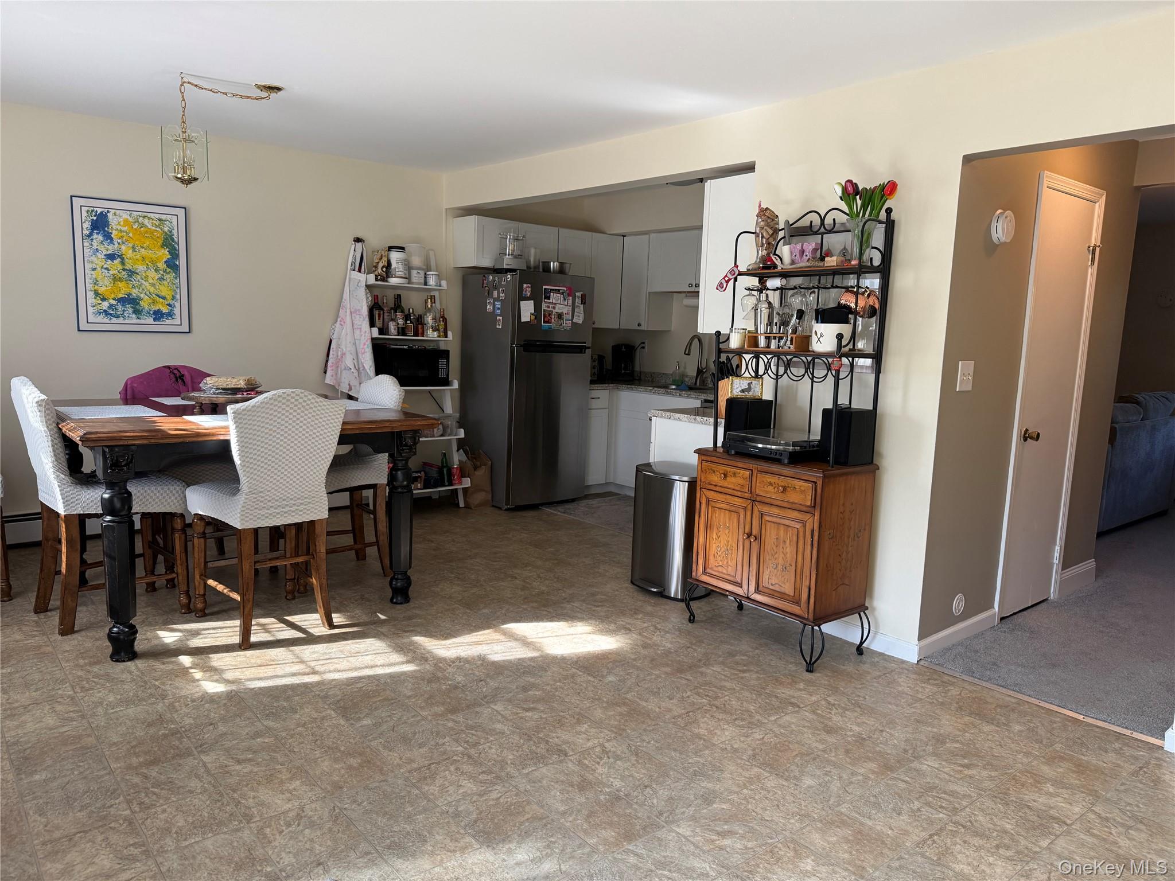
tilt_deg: -8.4
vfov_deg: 56.8
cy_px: 440
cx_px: 588
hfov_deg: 71.6
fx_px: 815
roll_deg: -2.4
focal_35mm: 24
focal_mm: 6.76
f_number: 1.78
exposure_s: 1/212
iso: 160
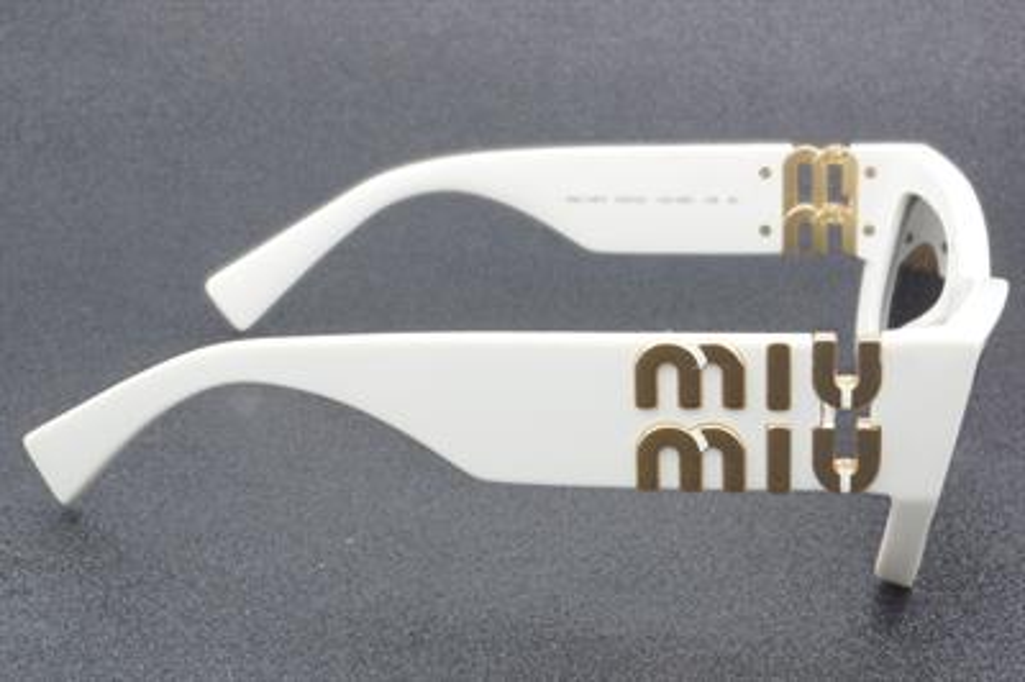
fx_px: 2134
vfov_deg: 18.2
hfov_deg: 27.0
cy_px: 341
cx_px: 512
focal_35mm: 75
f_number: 32
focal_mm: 50
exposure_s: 1.3
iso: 100
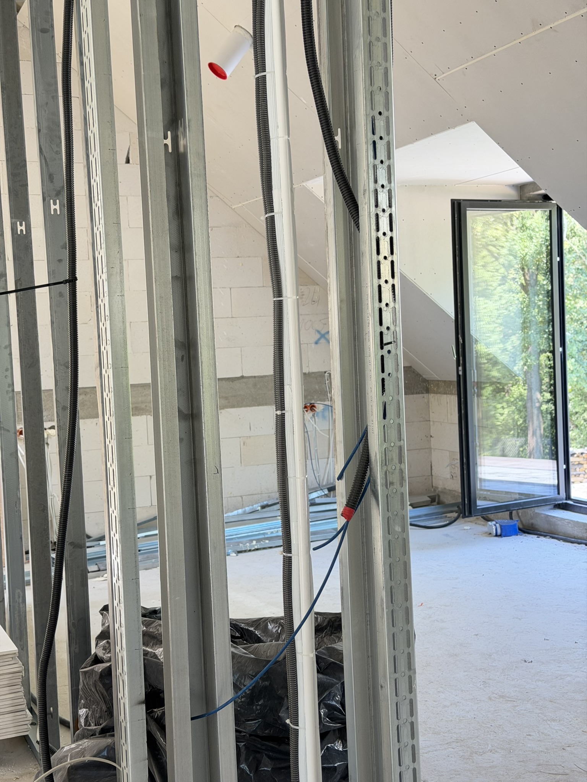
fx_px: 1085
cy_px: 391
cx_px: 294
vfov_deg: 39.7
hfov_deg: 30.3
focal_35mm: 48
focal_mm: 6.76
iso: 200
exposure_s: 1/81
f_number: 1.78
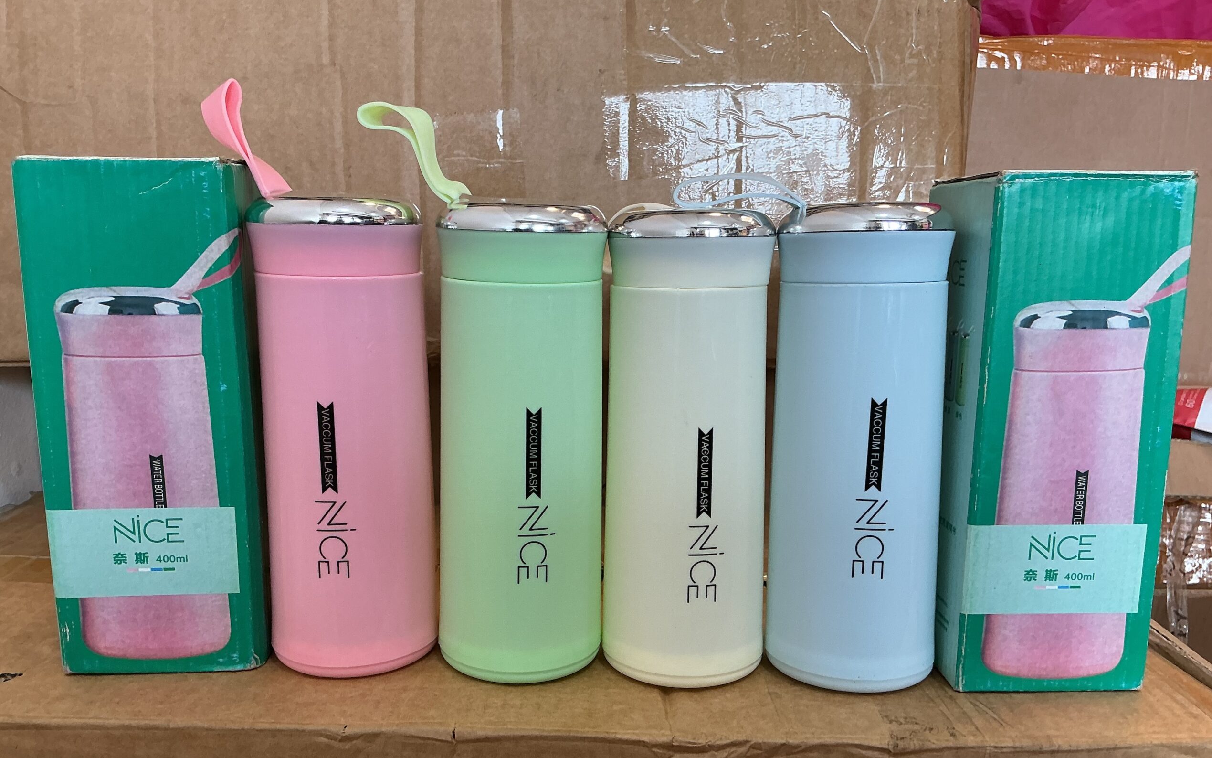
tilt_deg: -8.4
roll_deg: -0.9
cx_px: 603
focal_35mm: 31
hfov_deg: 61.2
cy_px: 448
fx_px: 1024
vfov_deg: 40.4
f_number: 1.8
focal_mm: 3
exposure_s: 1/120
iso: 40
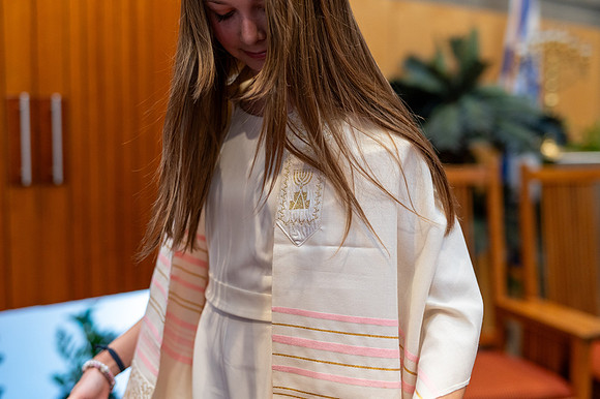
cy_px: 200
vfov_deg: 27.0
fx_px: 833
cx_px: 300
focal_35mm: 50
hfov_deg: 39.6
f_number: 2.2
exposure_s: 1/800
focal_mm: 50
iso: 1600
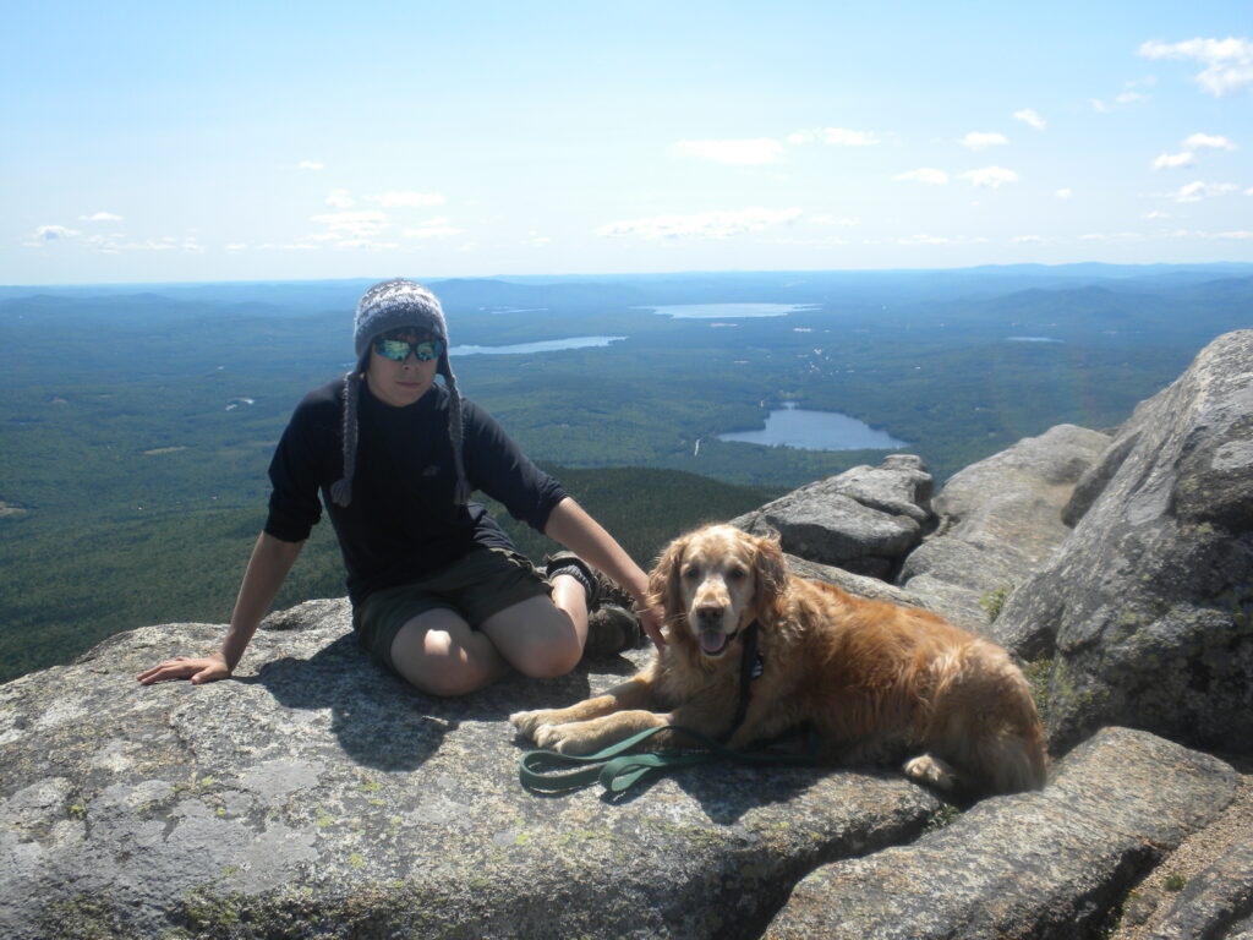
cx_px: 626
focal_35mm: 37
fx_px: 1339
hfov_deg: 50.1
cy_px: 470
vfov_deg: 38.7
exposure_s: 1/104
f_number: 10
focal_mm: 6.6
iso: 64
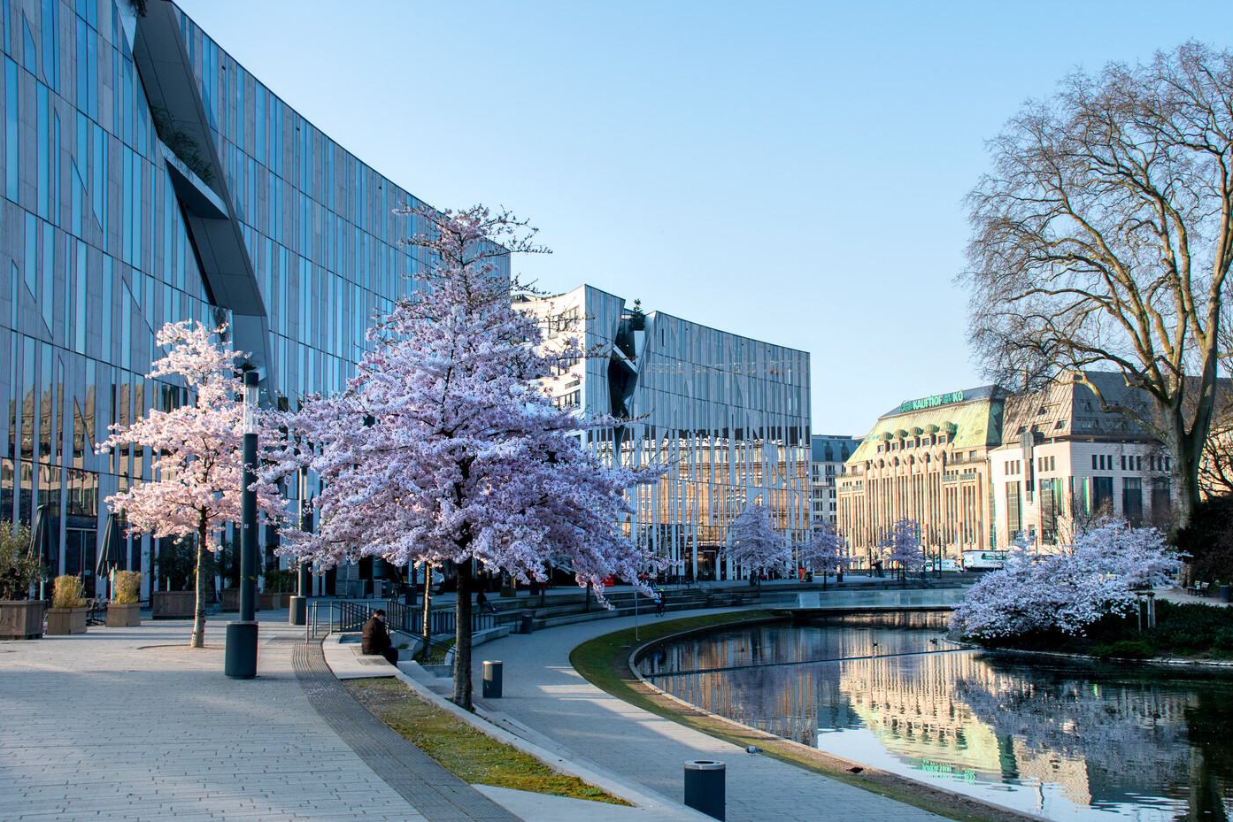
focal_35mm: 42
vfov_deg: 31.9
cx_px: 648
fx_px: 1439
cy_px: 437
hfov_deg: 46.4
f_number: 8
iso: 110
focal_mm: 26
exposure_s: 1/250
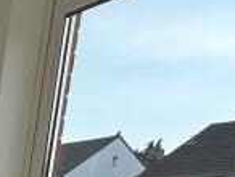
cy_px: 378
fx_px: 666
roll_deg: -2.8
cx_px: -312
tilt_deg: -12.0
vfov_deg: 12.8
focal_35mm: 98
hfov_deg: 14.3
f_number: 2.2
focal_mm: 2.22
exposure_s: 1/1072
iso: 50
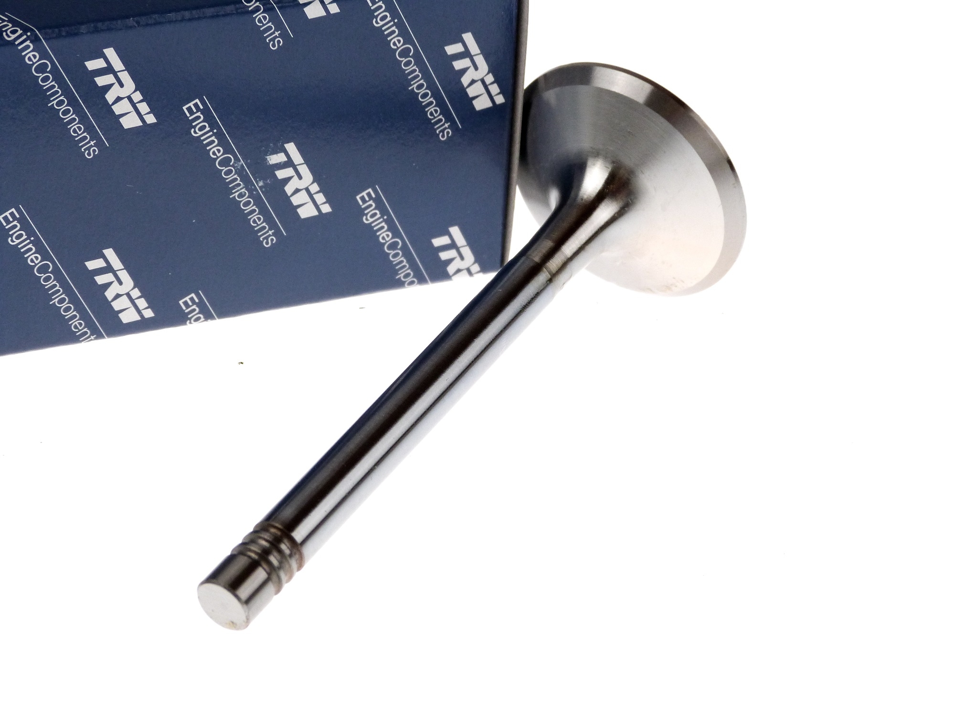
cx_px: 478
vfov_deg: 12.6
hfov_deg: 16.7
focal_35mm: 118
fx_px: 3255
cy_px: 358
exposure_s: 1/250
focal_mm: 21.2
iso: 250
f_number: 4
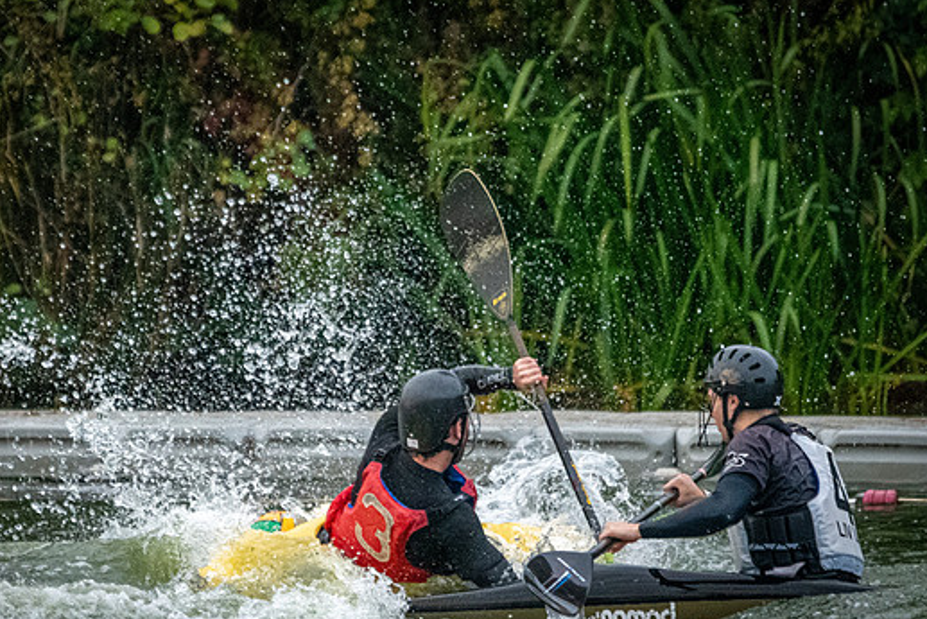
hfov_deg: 2.6
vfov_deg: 1.7
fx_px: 20295
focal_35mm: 788
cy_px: 568
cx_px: 440
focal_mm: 400
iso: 5000
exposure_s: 1/2000
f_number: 5.6
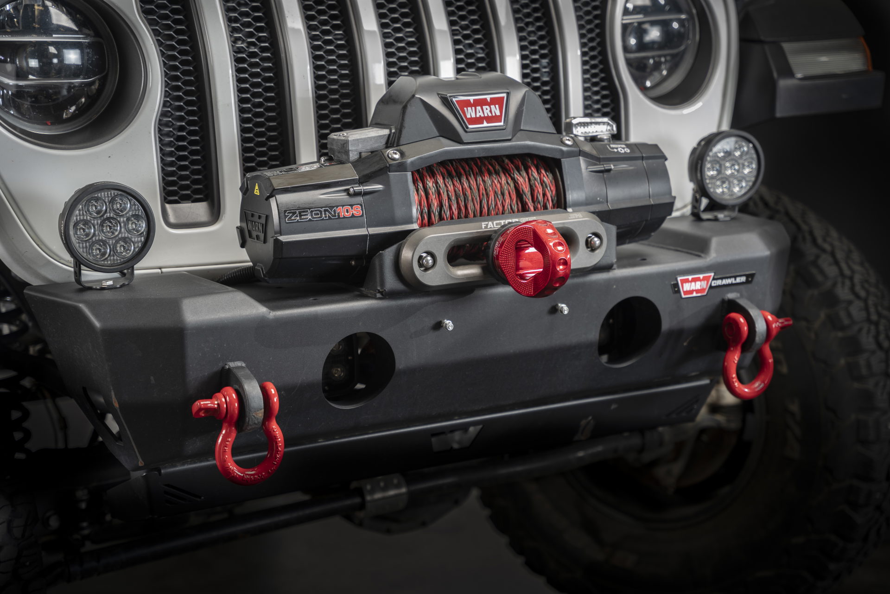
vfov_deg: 19.5
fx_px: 1731
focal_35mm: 70
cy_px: 297
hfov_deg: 28.8
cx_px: 445
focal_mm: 70
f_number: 2.8
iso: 100
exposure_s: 1/125
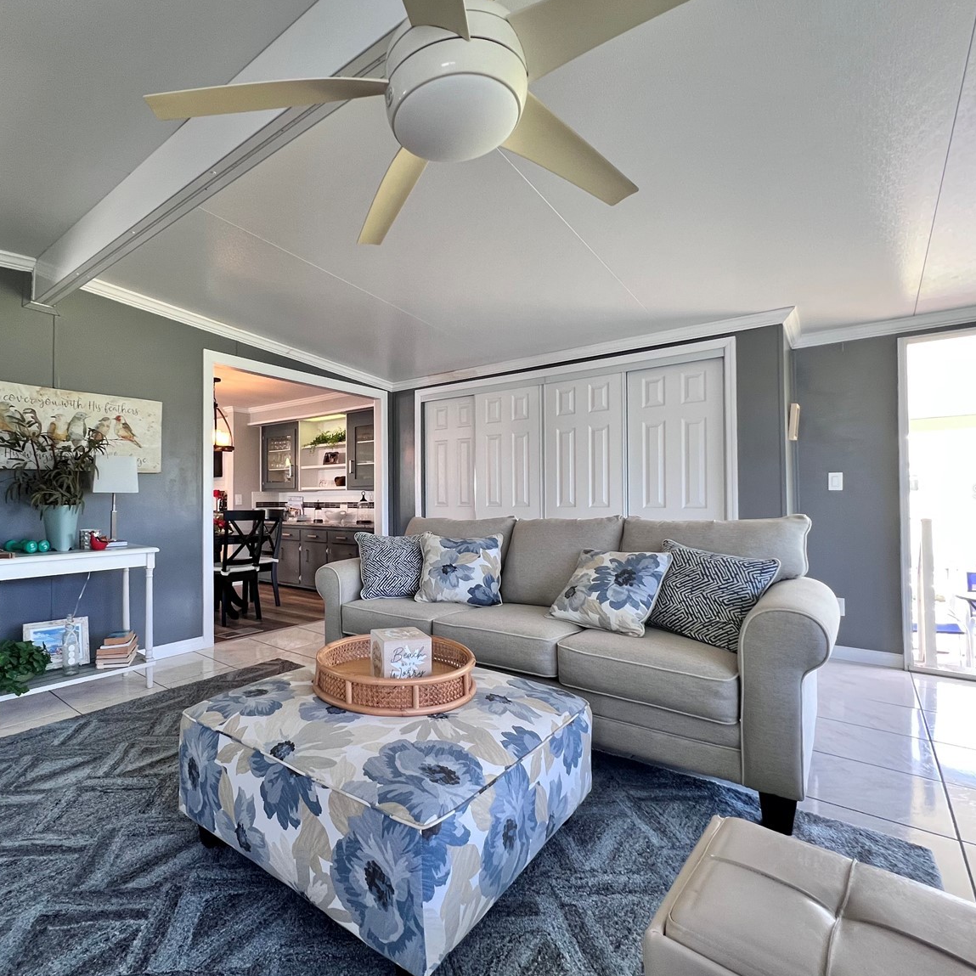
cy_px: 491
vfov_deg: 87.4
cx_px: 374
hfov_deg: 85.9
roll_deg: -0.2
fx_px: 510
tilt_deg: +1.4
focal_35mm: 16
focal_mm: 1.57
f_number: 1.8
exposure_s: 1/99
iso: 200
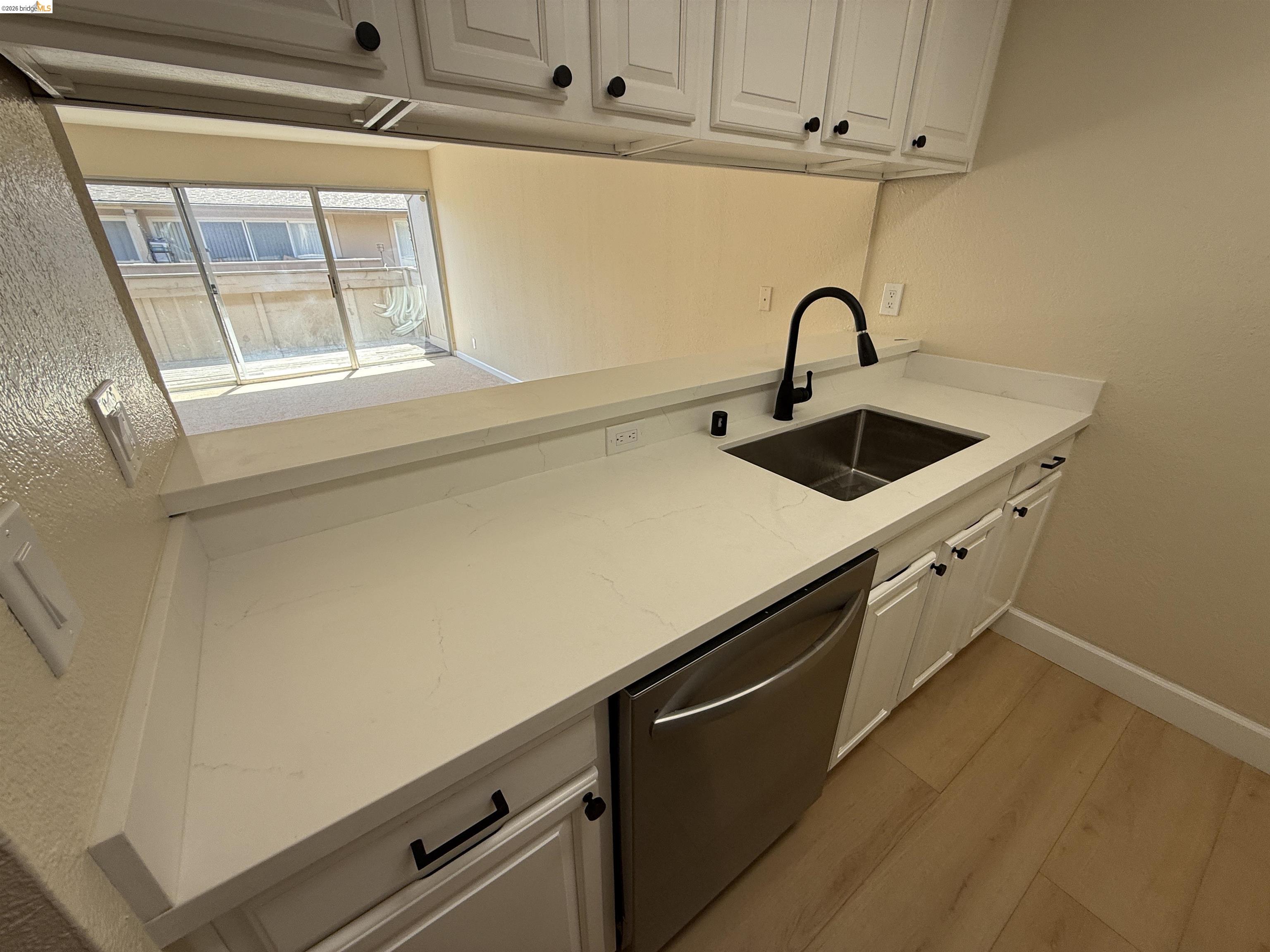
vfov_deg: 85.7
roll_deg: +0.3
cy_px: 476
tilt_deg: -23.9
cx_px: 635
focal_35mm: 14
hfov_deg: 102.1
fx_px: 514
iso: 50
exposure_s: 1/99
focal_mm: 2.22
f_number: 2.2
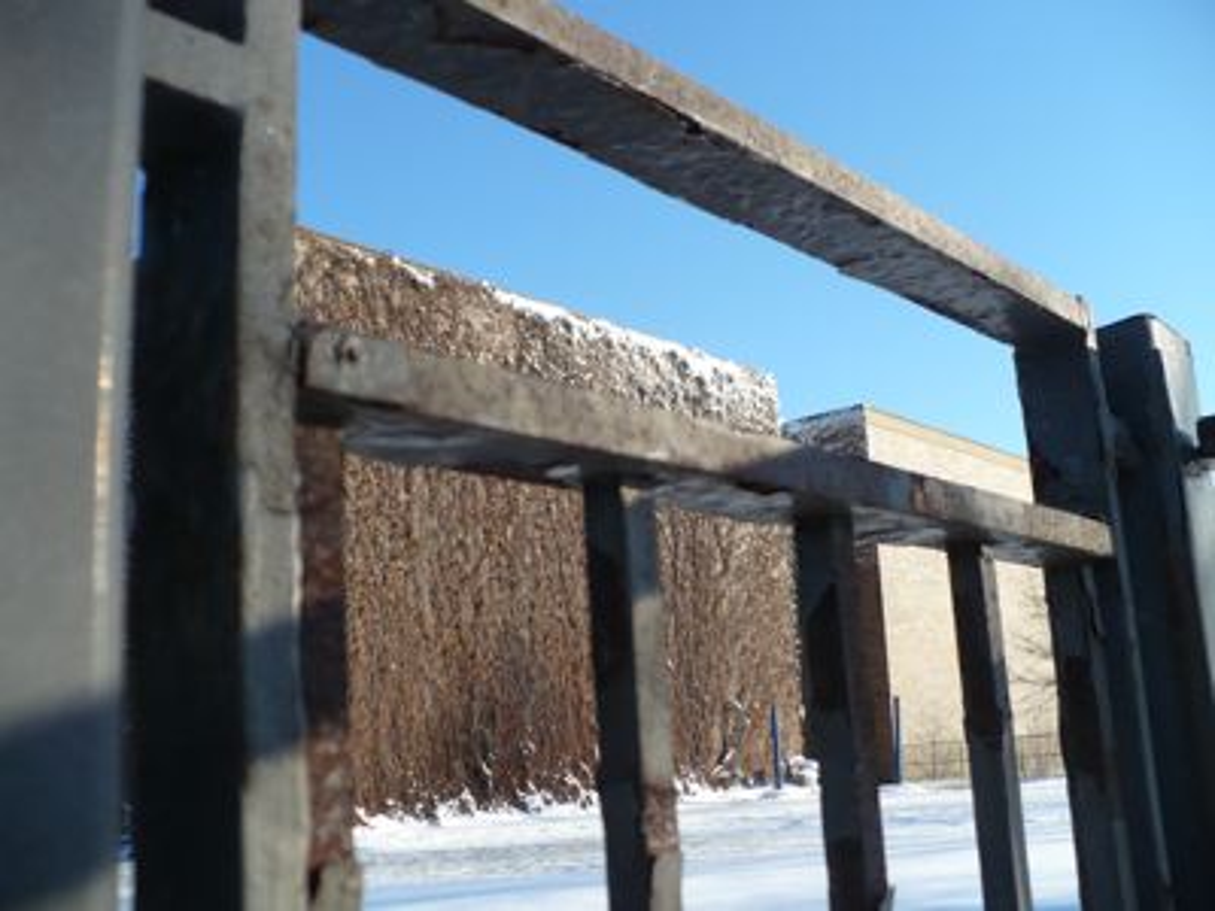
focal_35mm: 37
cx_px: 608
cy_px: 456
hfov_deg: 50.1
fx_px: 1299
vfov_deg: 38.7
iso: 100
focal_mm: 6.1
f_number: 2.8
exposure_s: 1/800
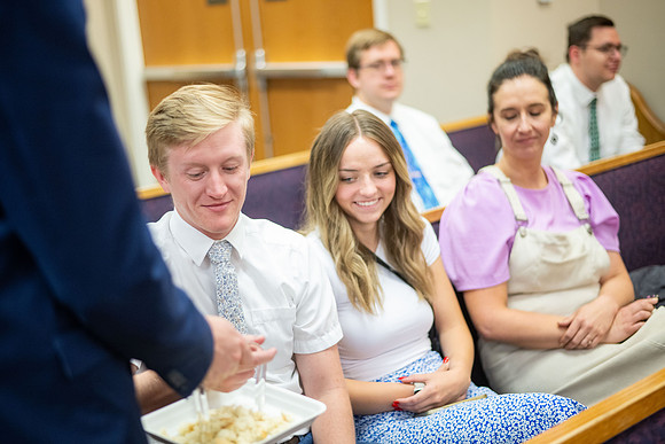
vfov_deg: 27.0
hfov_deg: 39.6
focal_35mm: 50
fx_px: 924
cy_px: 222
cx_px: 332
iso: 1600
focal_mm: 50
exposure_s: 1/250
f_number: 1.8
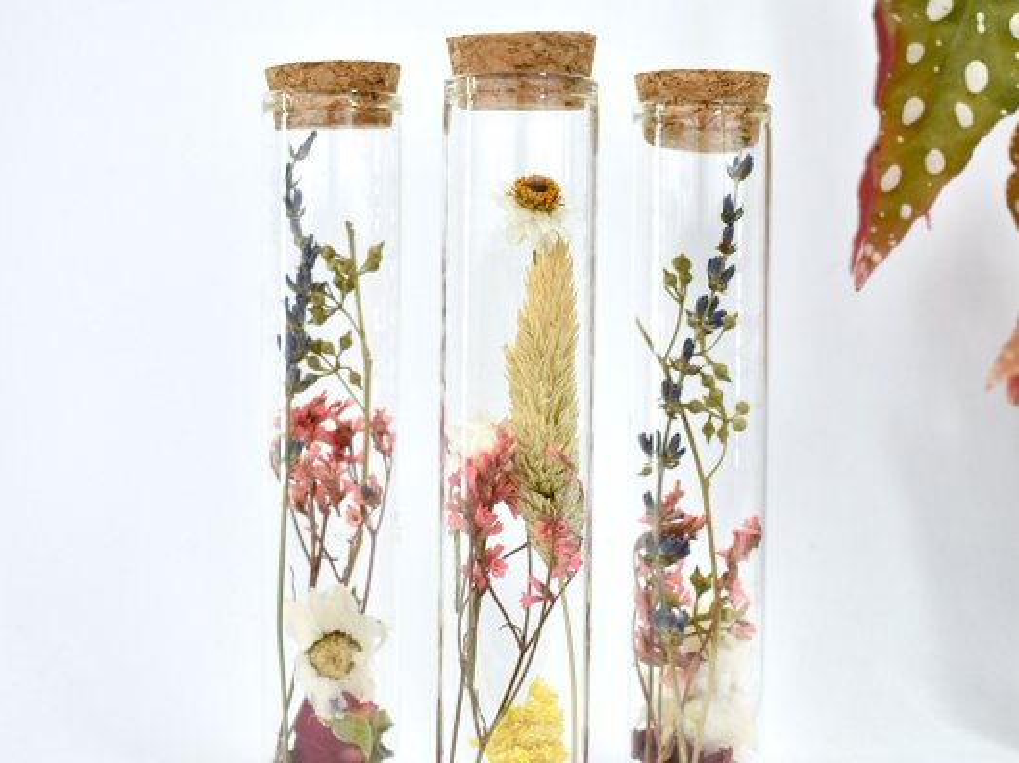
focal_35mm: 61
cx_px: 509
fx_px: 1795
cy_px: 363
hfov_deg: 31.7
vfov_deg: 24.0
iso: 100
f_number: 5
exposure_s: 1/100
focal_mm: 28
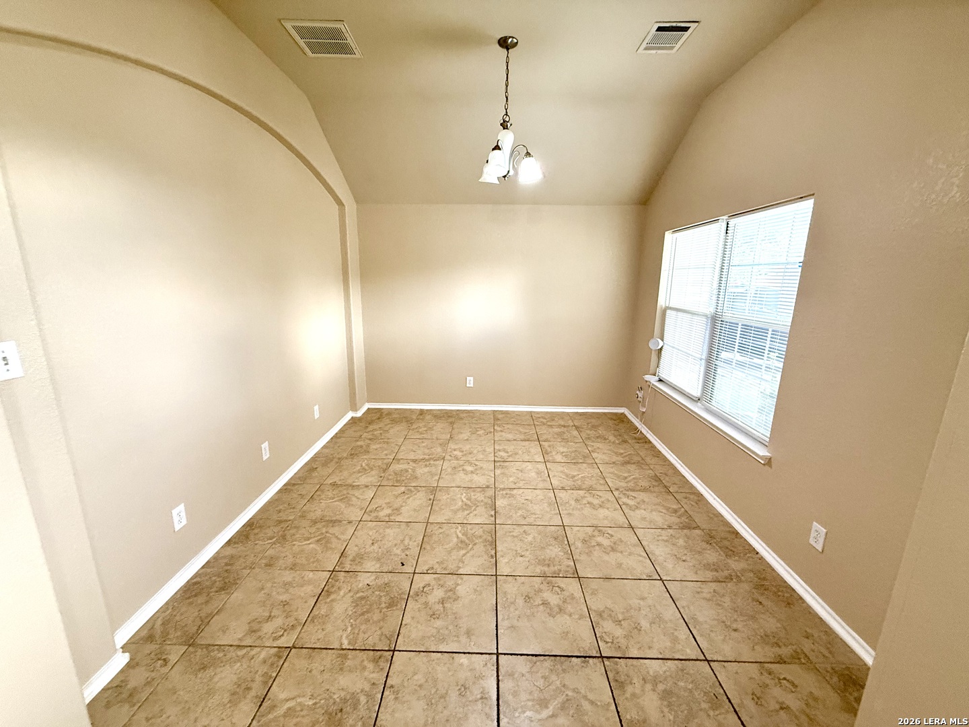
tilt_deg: -12.1
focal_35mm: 14
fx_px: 392
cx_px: 484
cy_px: 364
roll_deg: -0.6
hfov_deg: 102.1
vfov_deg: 85.7
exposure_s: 1/60
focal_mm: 2.22
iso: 320
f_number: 2.2
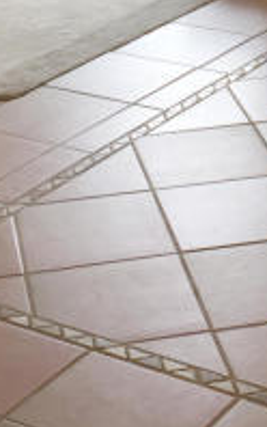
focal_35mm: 119
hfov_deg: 11.0
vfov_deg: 16.8
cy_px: -69
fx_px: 1383
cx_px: 230
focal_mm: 4.15
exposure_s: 1/40
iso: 32
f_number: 2.2
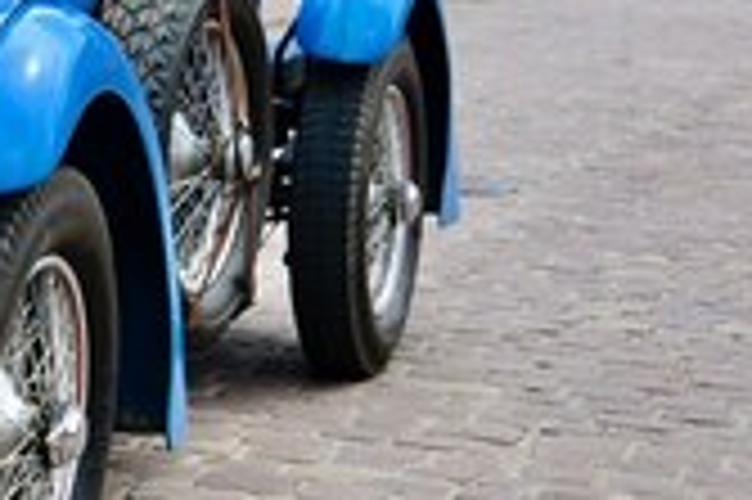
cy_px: 216
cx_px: -437
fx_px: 3151
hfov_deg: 12.8
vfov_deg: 9.1
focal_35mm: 151
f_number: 5.6
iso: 200
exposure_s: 1/640
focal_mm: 42
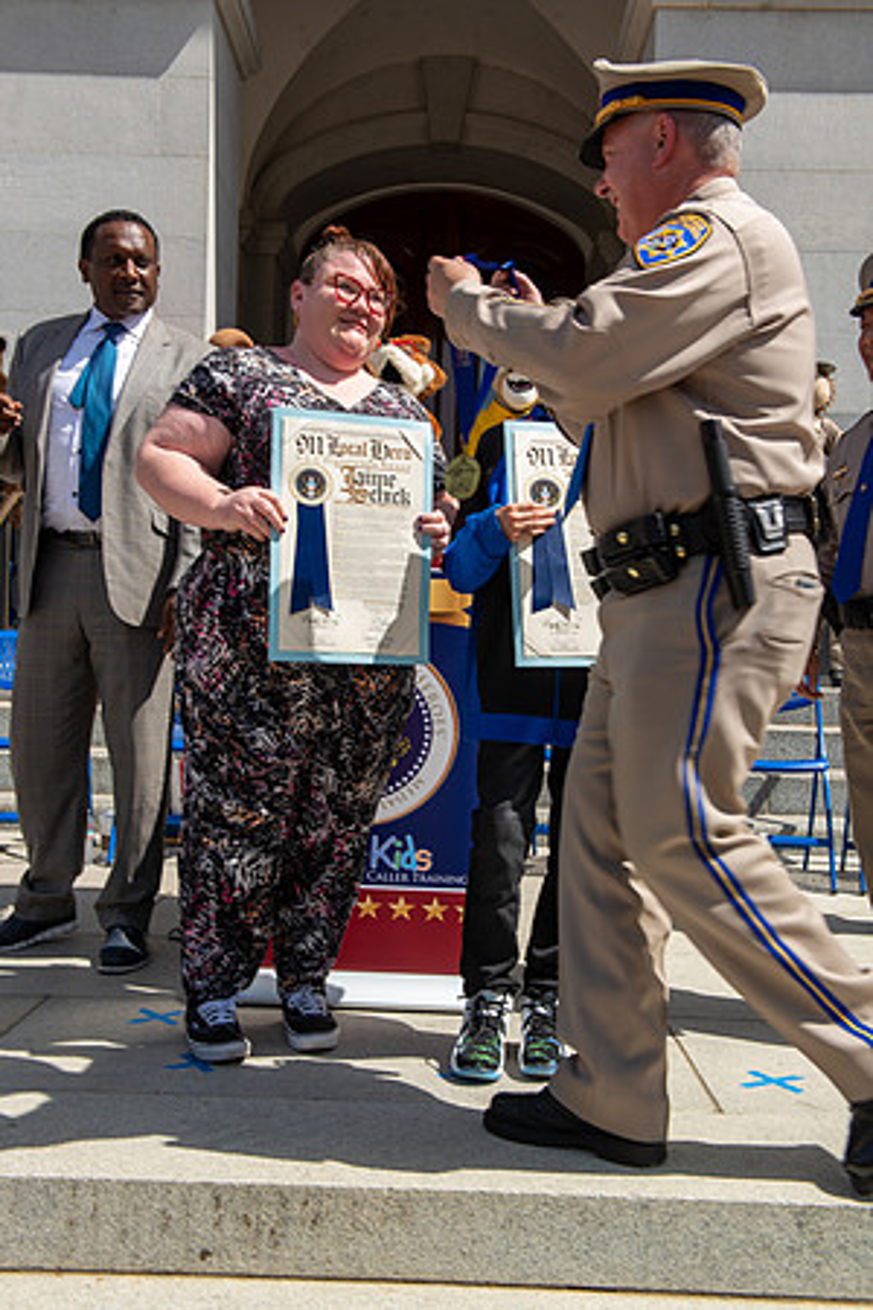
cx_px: 436
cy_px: 655
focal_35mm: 38
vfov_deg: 50.7
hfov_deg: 35.1
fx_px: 1382
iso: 100
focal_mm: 38
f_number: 8
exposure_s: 1/250
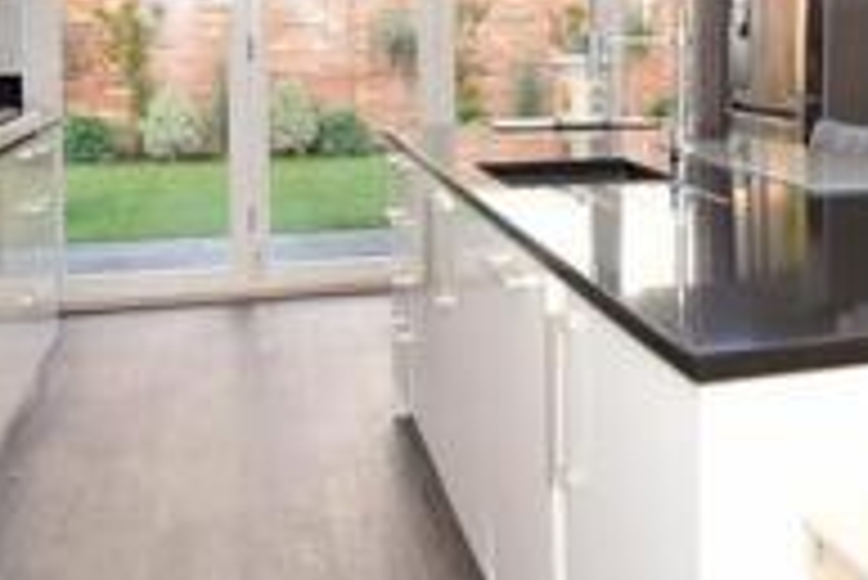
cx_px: 823
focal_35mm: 51
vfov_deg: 25.7
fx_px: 1231
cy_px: 56
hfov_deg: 35.9
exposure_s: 1/60
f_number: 5.6
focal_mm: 10
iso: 200
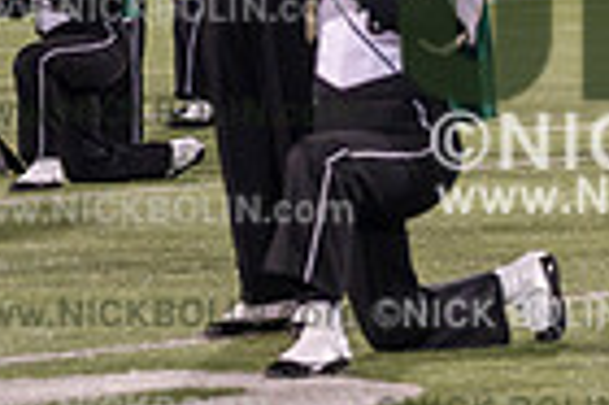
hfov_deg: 7.1
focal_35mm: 290
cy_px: 9
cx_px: 705
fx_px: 4900
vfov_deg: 4.7
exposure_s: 1/640
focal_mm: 70
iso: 3200
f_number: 4
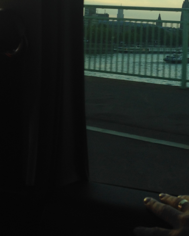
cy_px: 19
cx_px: 175
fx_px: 475
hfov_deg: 21.9
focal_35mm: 68
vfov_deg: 26.8
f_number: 2.4
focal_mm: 4.12
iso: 50
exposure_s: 1/369
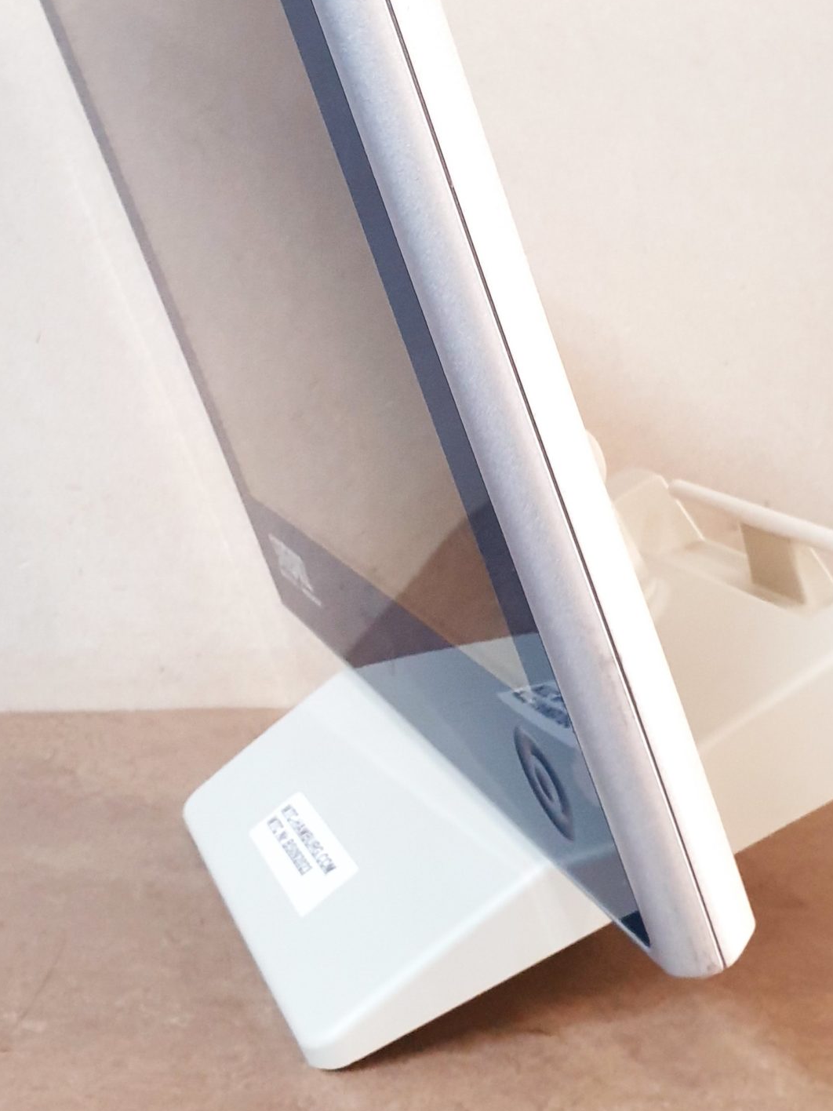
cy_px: 392
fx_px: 1508
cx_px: 322
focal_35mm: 47
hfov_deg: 30.8
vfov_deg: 40.0
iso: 400
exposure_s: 1/50
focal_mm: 4.3
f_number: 2.4
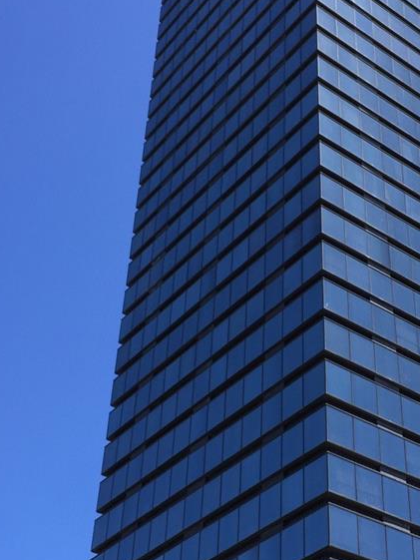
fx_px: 1003
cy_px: 317
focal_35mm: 62
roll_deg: +0.9
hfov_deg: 23.4
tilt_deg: +39.8
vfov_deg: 31.2
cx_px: 310
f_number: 2.2
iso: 32
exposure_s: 1/1068
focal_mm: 4.15
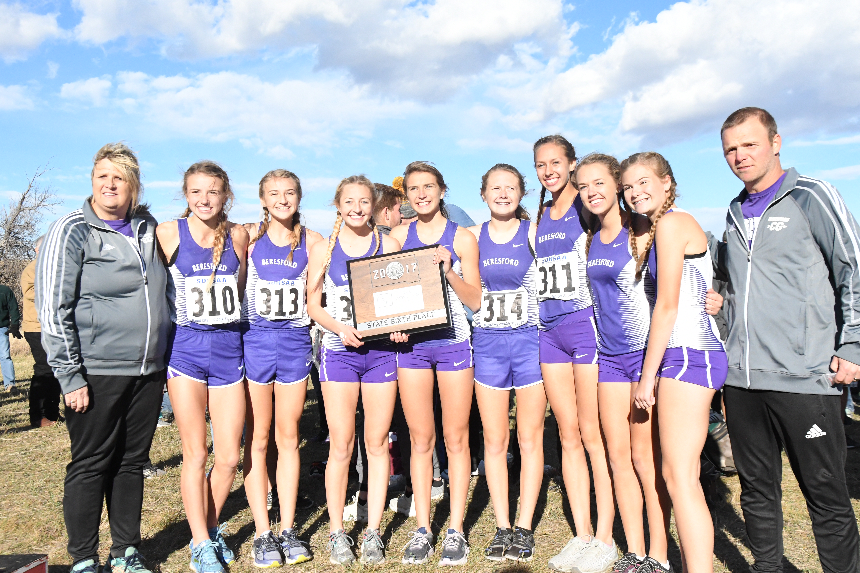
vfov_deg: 34.2
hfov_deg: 49.6
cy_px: 286
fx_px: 932
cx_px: 430
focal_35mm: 39
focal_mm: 26
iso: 2500
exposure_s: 1/4000
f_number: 8
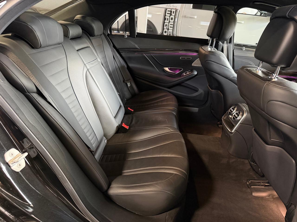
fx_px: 206
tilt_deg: -23.4
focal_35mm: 24
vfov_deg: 56.8
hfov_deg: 71.6
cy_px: 111
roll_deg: -4.9
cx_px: 148
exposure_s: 1/36
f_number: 1.78
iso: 800
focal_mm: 6.76
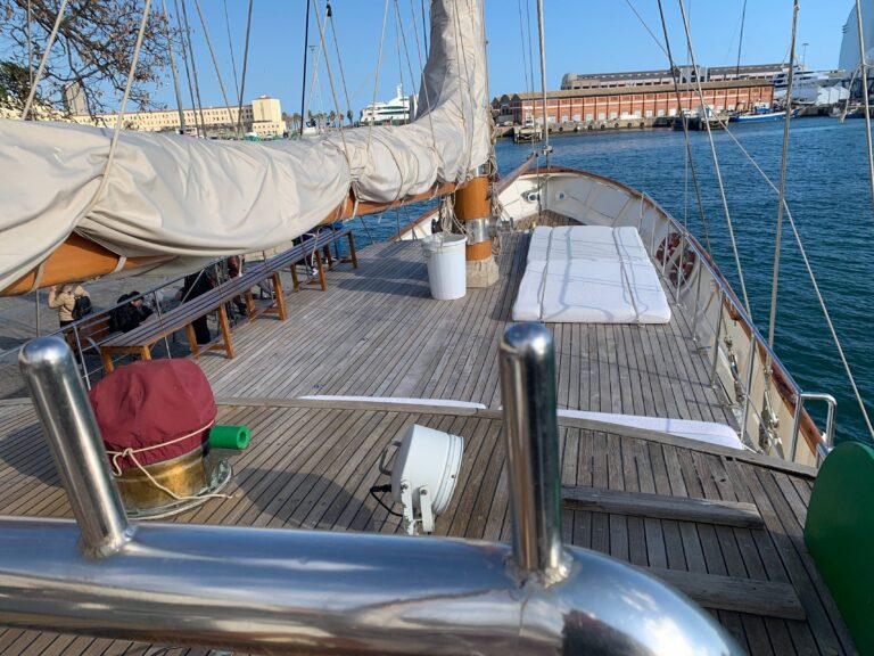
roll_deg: +3.8
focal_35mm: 26
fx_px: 656
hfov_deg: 67.3
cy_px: 328
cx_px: 437
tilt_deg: -16.5
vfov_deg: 53.1
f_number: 1.8
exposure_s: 1/2208
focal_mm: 4.25
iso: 25
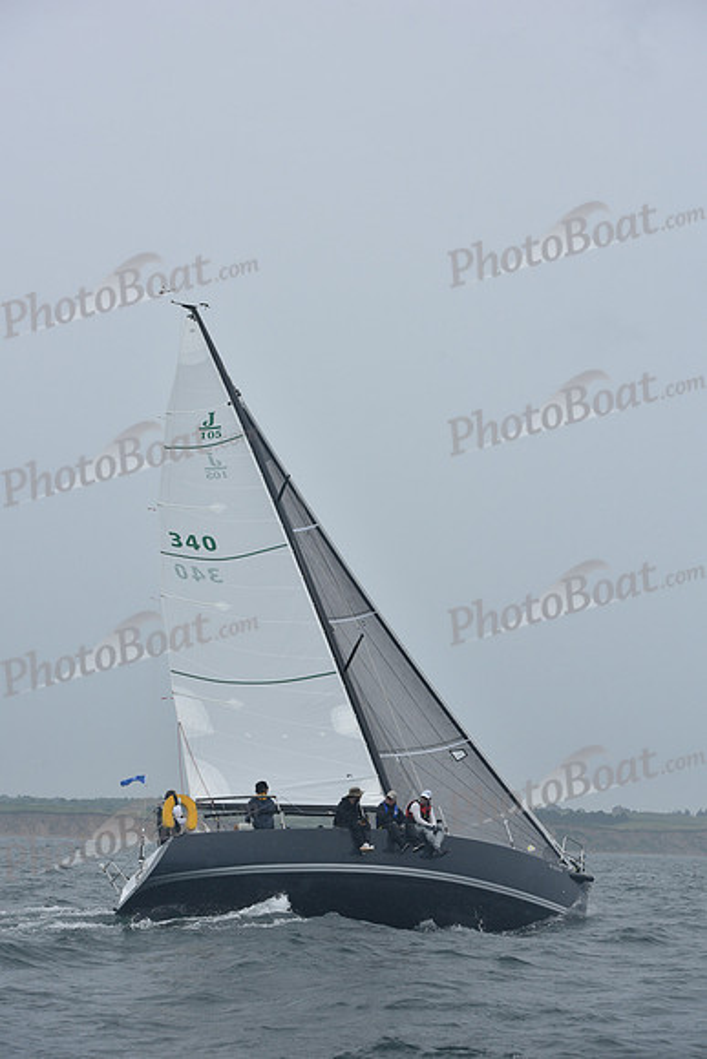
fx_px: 2061
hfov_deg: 19.5
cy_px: 530
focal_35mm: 70
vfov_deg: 28.8
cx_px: 354
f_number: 8
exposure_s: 1/1000
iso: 320
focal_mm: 70
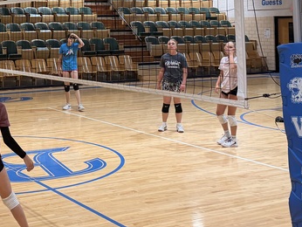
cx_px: 56
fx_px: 620
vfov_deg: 20.2
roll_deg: +0.3
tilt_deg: +2.9
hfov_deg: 26.8
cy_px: 10
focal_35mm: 71
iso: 200
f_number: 1.78
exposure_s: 1/121
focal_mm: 6.76
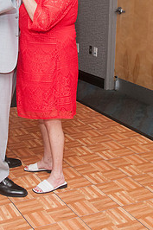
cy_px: 49
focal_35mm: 66
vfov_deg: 29.9
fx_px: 421
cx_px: 26
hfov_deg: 20.3
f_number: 5.6
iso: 800
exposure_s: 1/60
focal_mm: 26
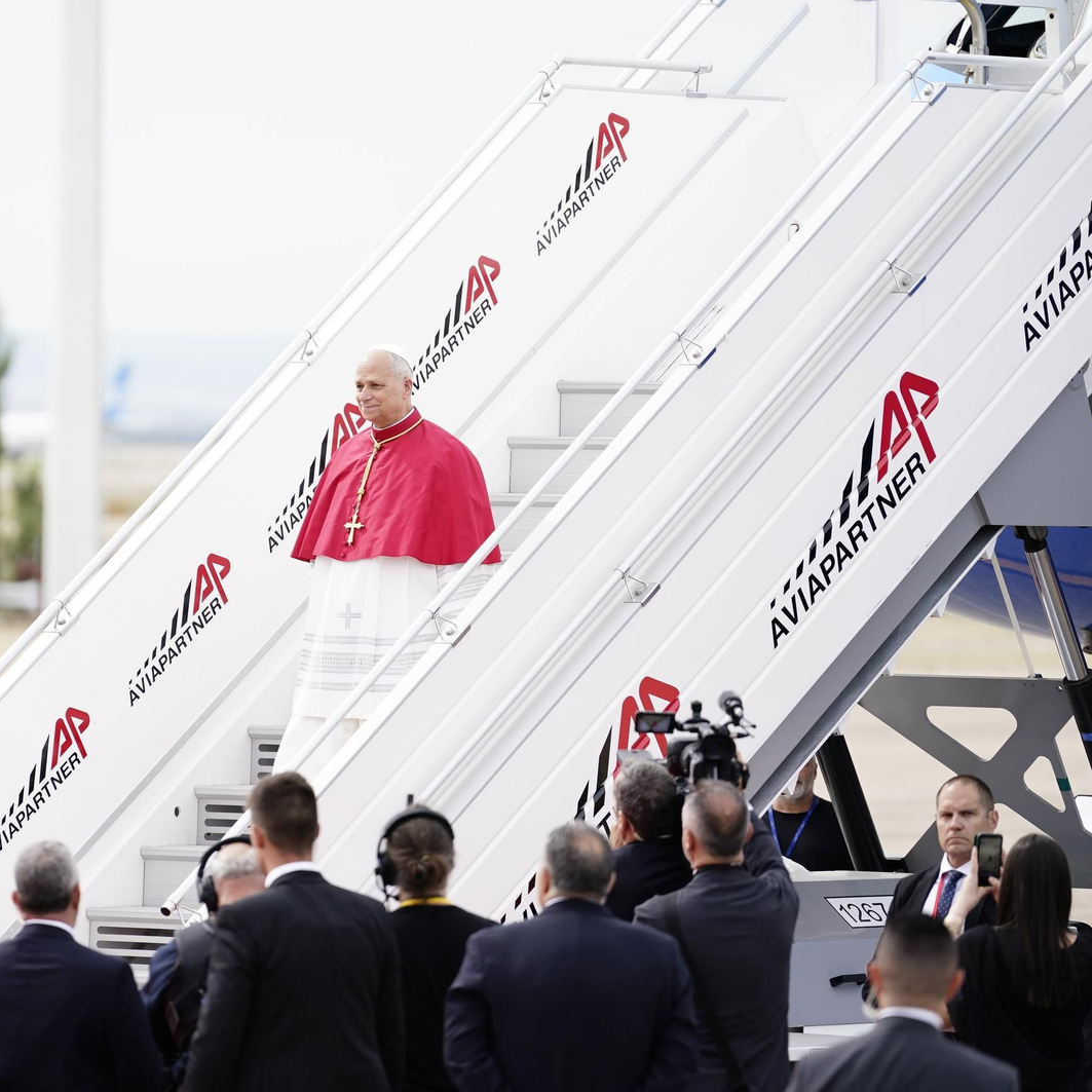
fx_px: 12777
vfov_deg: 4.9
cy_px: 547
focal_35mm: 358
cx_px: 295
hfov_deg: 4.9
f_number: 4
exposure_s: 1/800
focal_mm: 280
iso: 200
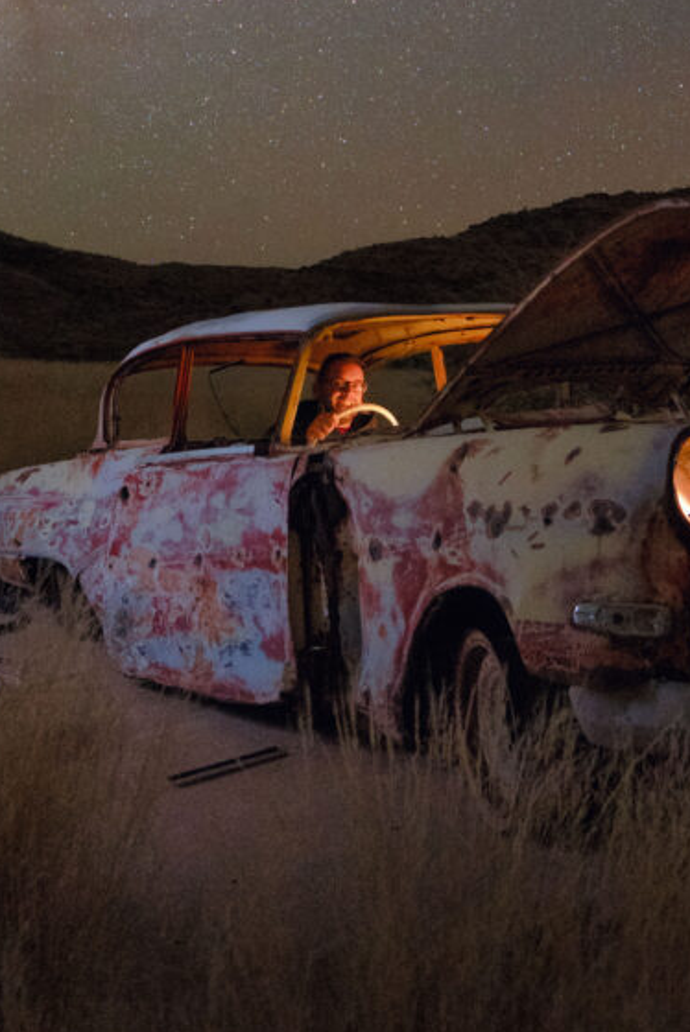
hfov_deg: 35.8
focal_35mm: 37
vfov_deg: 44.4
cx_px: 417
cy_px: 7
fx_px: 1062
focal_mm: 12
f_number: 2
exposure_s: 15
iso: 3200
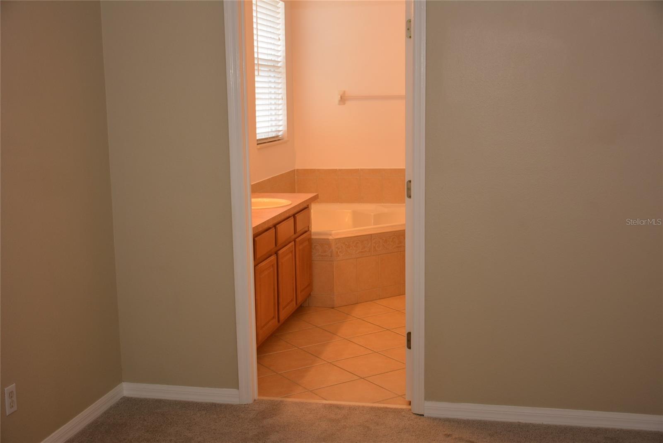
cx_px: 332
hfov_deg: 43.6
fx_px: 829
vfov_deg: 29.9
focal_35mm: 45
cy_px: 222
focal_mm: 30
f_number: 4
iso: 250
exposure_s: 1/60
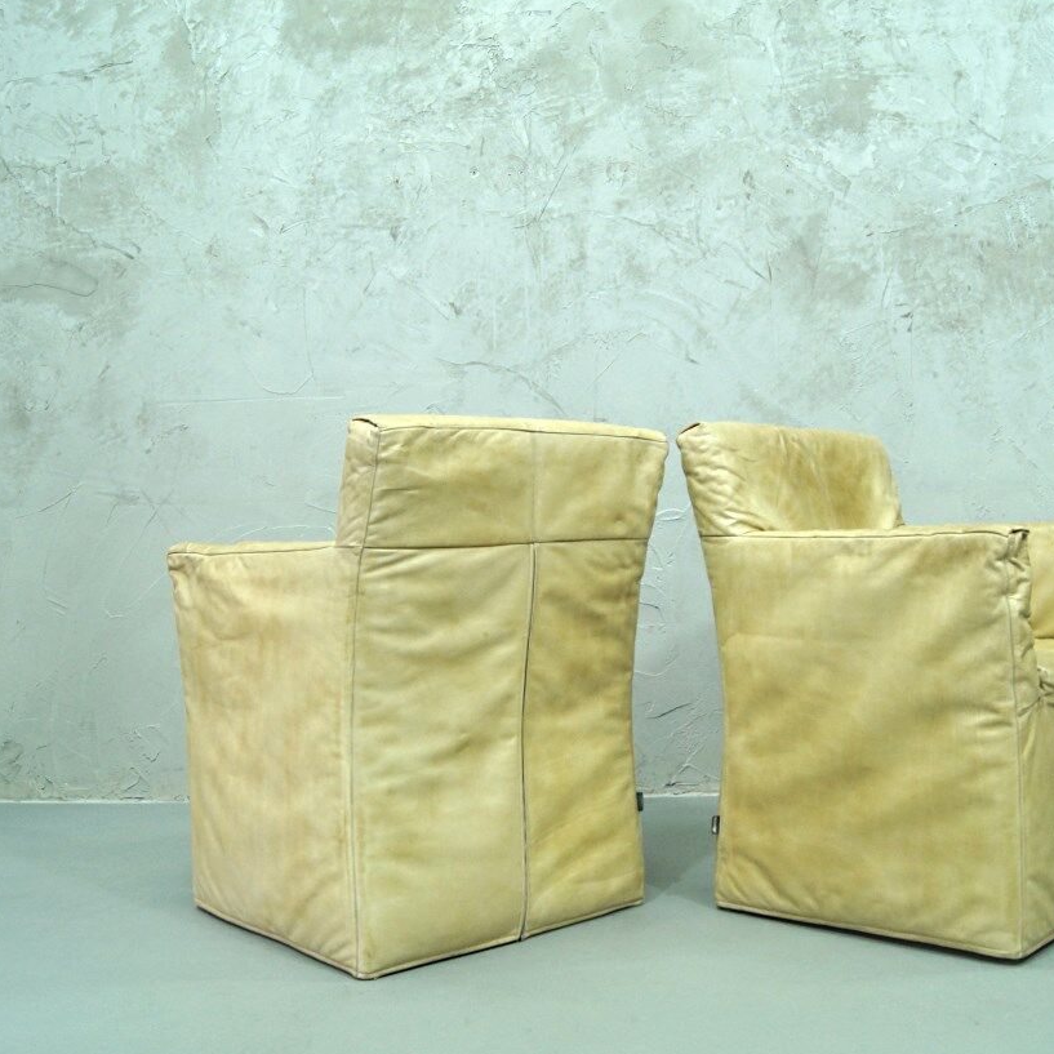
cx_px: 615
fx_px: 1343
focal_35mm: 39
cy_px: 526
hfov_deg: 42.7
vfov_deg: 42.8
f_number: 8
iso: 400
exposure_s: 1/10
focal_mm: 20
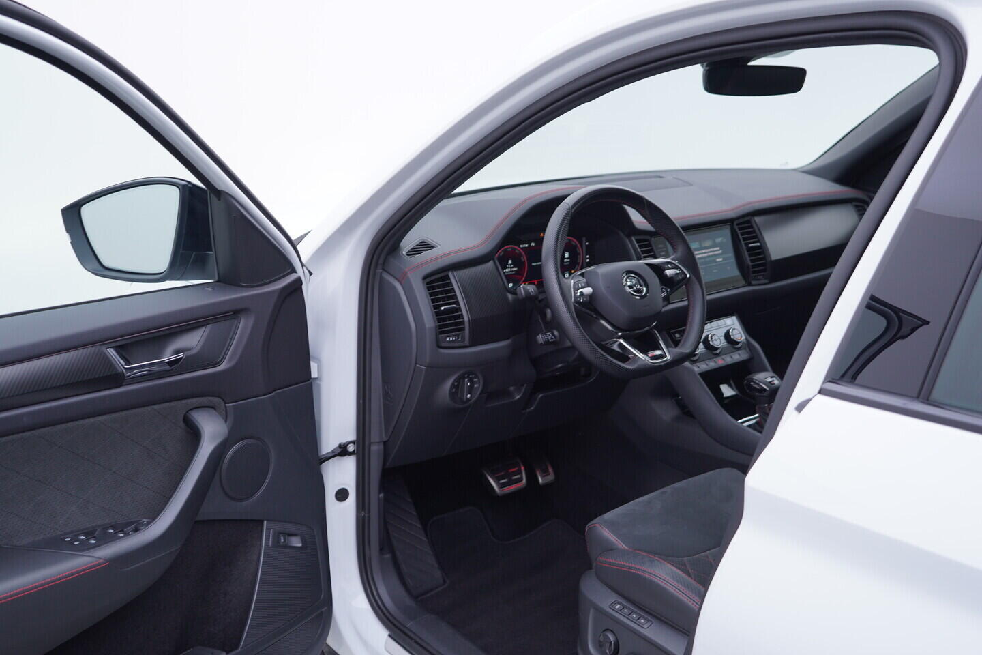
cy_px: 328
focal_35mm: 36
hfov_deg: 53.1
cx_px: 491
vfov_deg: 36.9
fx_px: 982
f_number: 3.2
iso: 125
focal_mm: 24
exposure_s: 1/50
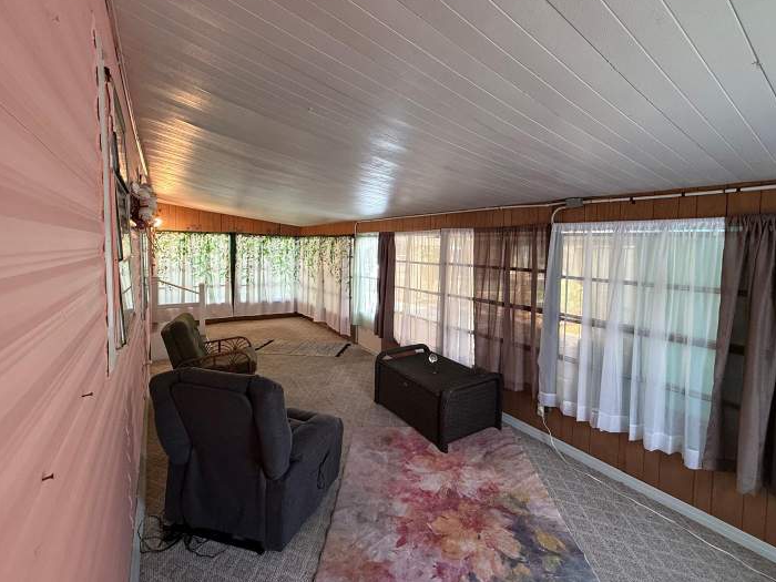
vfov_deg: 77.9
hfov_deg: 94.2
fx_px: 359
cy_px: 263
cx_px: 423
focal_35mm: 16
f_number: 2.2
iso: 200
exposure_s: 1/60
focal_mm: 2.22
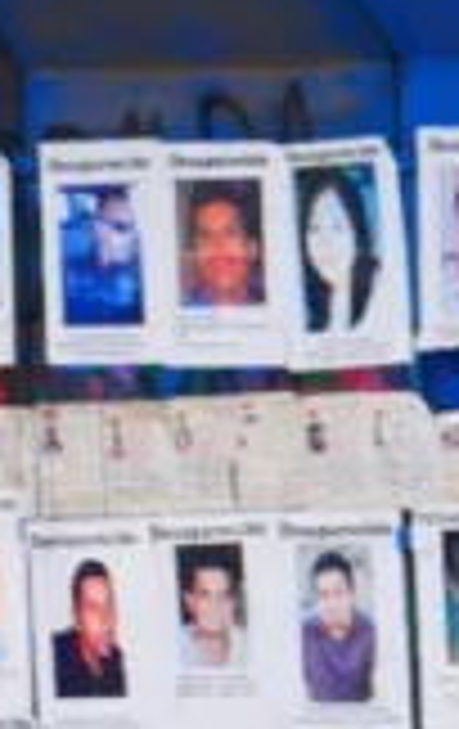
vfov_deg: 3.7
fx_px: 11229
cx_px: 1508
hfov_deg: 2.3
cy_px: 169
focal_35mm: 564
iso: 200
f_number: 6.3
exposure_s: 1/160
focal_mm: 36
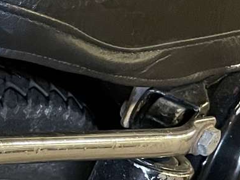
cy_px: 183
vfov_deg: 11.0
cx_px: -236
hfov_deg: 12.9
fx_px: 929
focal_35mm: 134
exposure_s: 1/33
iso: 400
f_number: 1.6
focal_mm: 4.2
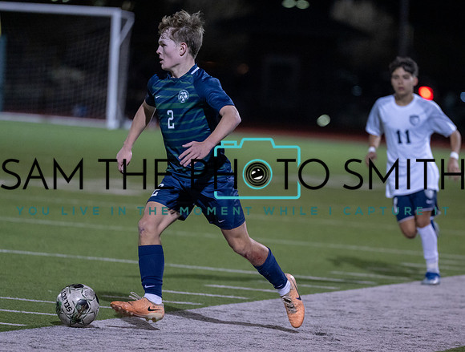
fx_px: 3583
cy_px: 212
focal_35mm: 266
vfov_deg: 5.6
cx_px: 308
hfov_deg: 7.4
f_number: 2.8
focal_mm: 200
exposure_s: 1/1000
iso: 3200
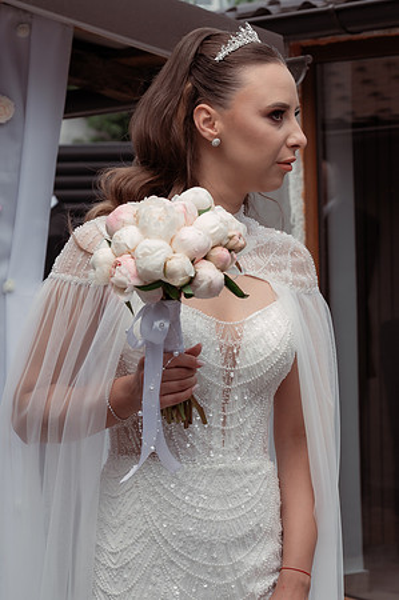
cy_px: 300
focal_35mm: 128
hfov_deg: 10.6
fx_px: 2127
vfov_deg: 16.1
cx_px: 380
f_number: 9
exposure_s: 1/500
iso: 320
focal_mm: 85
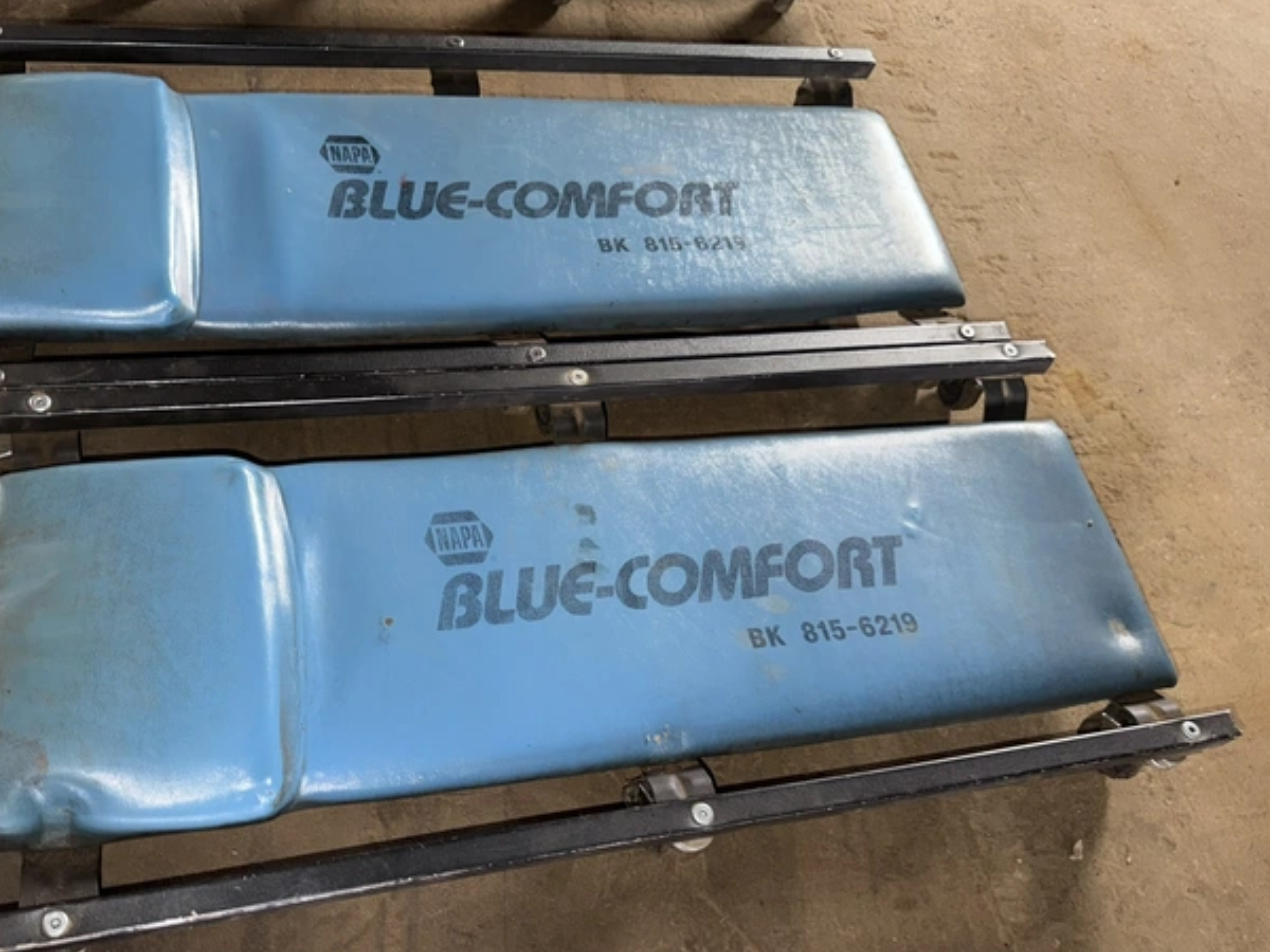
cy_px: 557
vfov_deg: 46.6
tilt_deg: -59.1
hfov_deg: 59.4
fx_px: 1101
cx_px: 497
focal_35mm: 30
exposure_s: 1/19
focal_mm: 6.76
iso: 100
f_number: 1.78
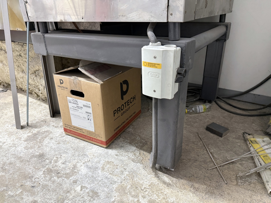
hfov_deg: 71.6
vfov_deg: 56.8
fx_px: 188
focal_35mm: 24
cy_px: 102
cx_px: 136
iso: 250
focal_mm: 6.76
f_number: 1.78
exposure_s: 1/50
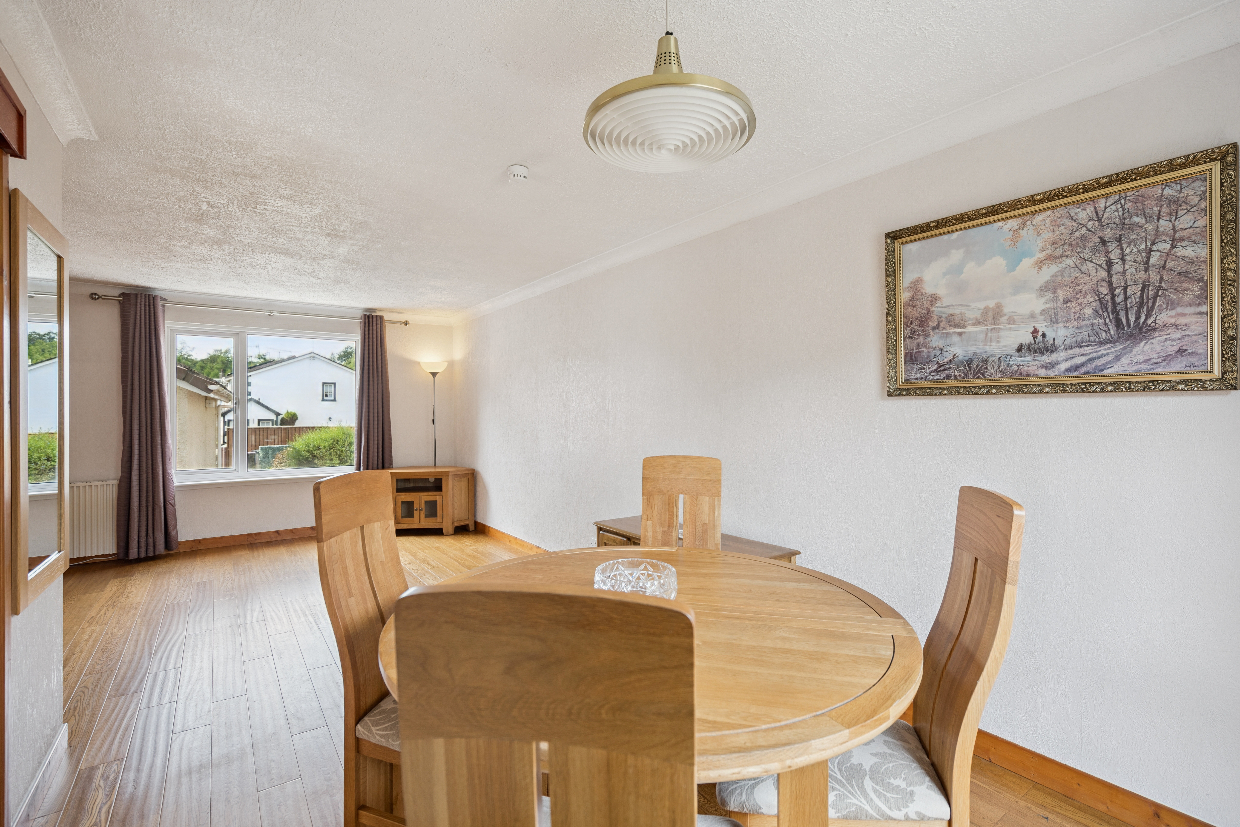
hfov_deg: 96.7
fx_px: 551
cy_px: 414
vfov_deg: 73.7
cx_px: 620
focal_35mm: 16
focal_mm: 16
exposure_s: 1/100
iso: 250
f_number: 4
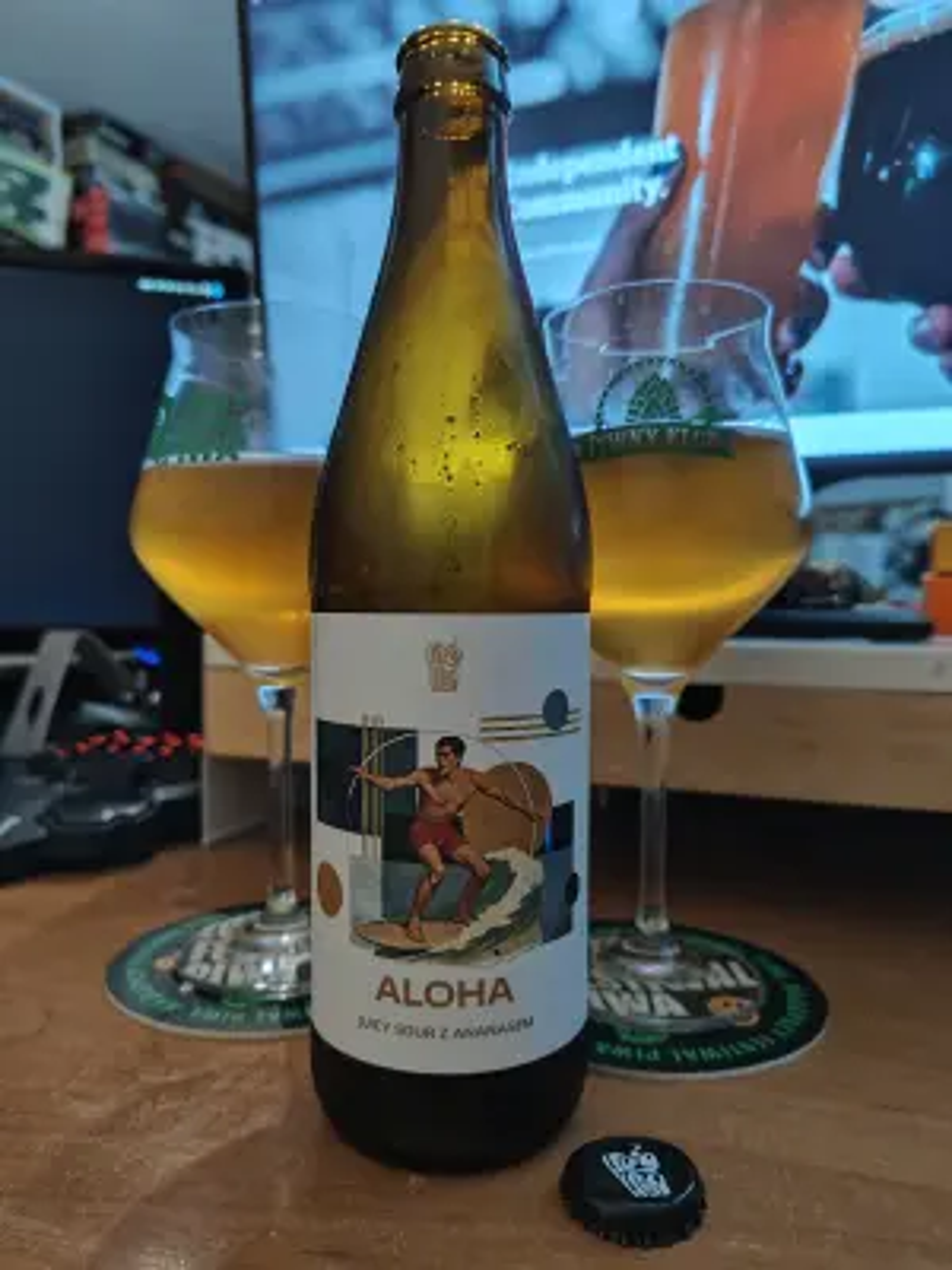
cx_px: 476
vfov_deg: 73.9
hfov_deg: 58.9
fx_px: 843
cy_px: 635
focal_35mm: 23
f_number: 1.88
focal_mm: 5.56
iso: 703
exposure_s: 1/12
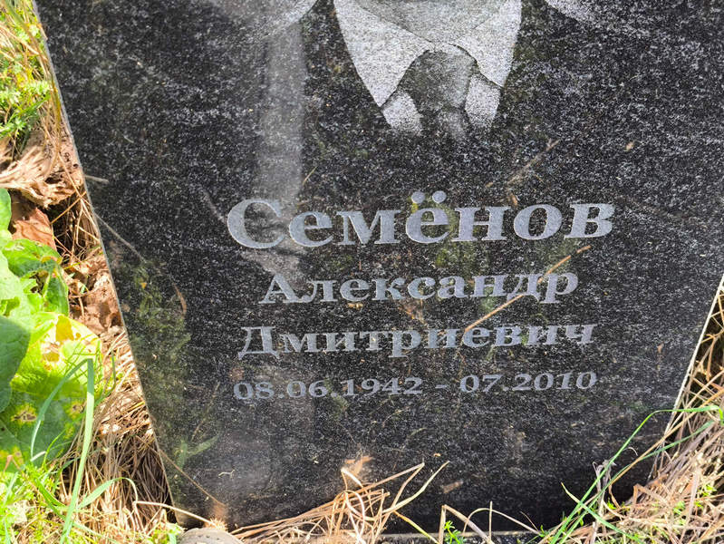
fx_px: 1046
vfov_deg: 29.1
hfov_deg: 38.2
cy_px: 272
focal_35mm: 50
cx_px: 362
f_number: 1.7
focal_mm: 4.71
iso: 50
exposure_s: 1/155
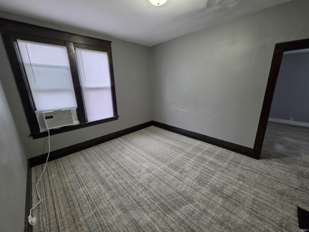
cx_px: 154
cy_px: 116
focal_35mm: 13
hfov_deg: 106.2
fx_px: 116
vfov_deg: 89.9
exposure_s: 1/120
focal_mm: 2.2
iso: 250
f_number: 1.9
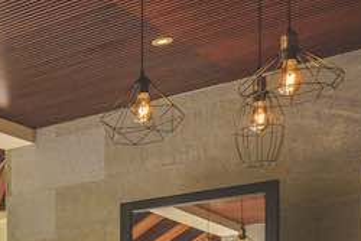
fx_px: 763
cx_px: -237
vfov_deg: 16.1
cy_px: 387
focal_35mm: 76
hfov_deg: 20.8
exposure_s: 1/5
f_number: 8
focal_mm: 19
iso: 50
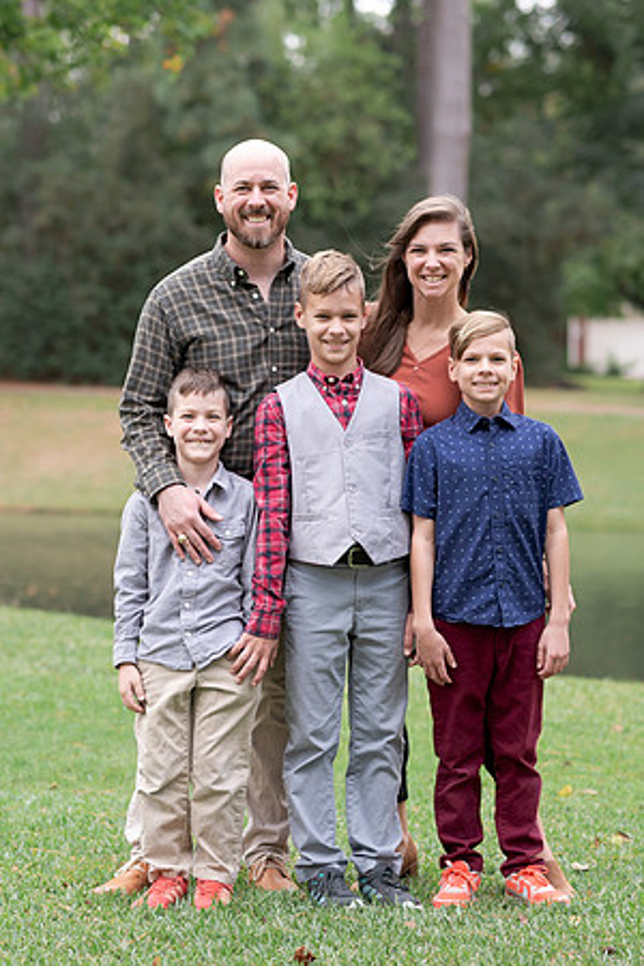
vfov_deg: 16.1
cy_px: 483
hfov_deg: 10.8
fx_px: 3419
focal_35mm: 127
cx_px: 228
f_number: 2.8
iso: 320
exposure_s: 1/400
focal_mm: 85
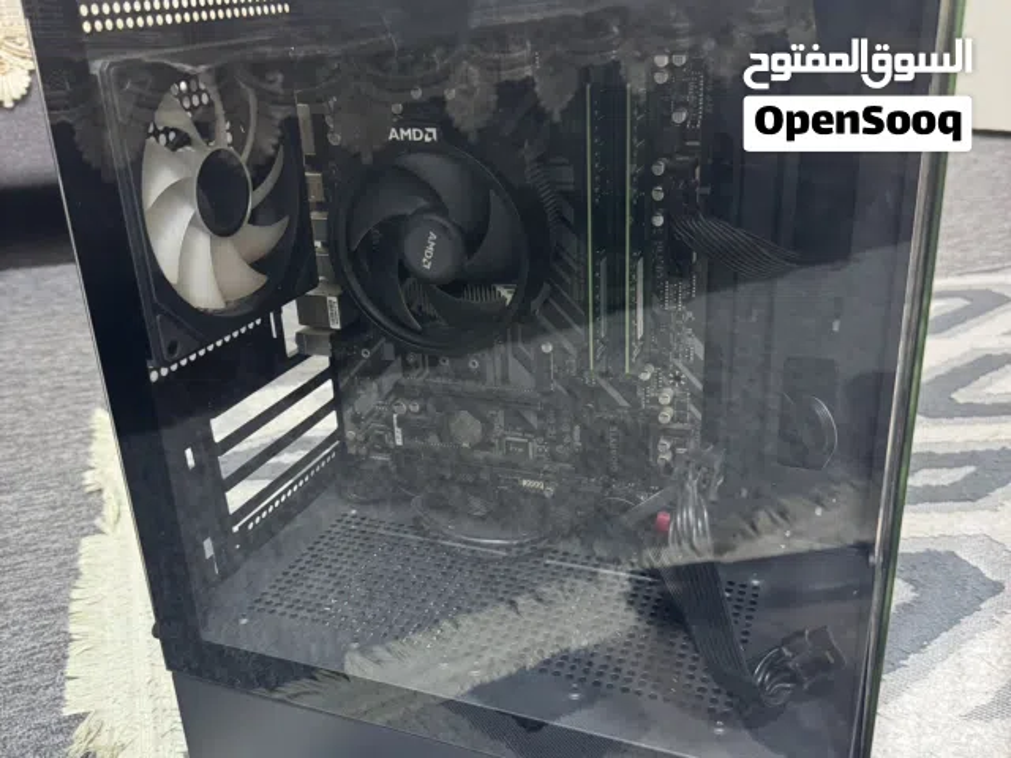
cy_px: 379
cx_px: 506
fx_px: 701
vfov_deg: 56.8
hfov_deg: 71.6
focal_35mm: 24
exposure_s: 1/50
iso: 640
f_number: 1.78
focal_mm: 6.76
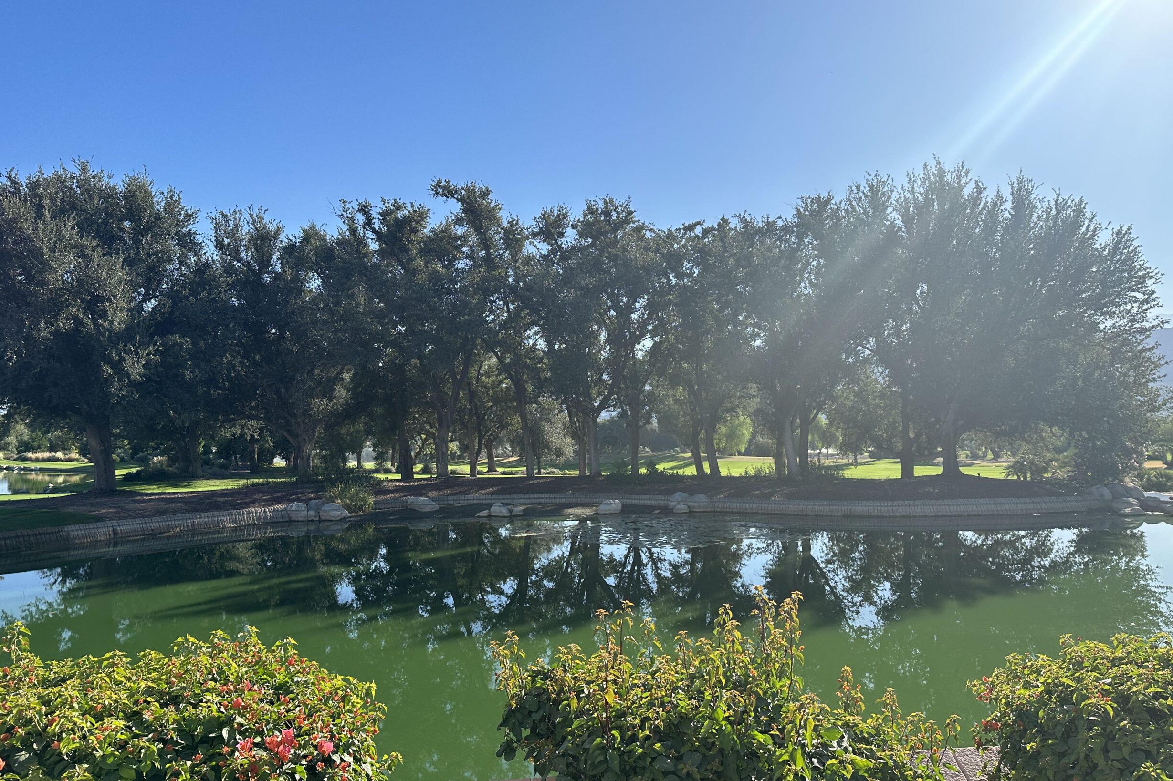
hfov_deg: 69.4
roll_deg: -0.7
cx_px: 574
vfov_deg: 49.4
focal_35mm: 26
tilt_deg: -0.3
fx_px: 847
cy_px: 434
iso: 80
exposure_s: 1/4016
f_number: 1.78
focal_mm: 6.86
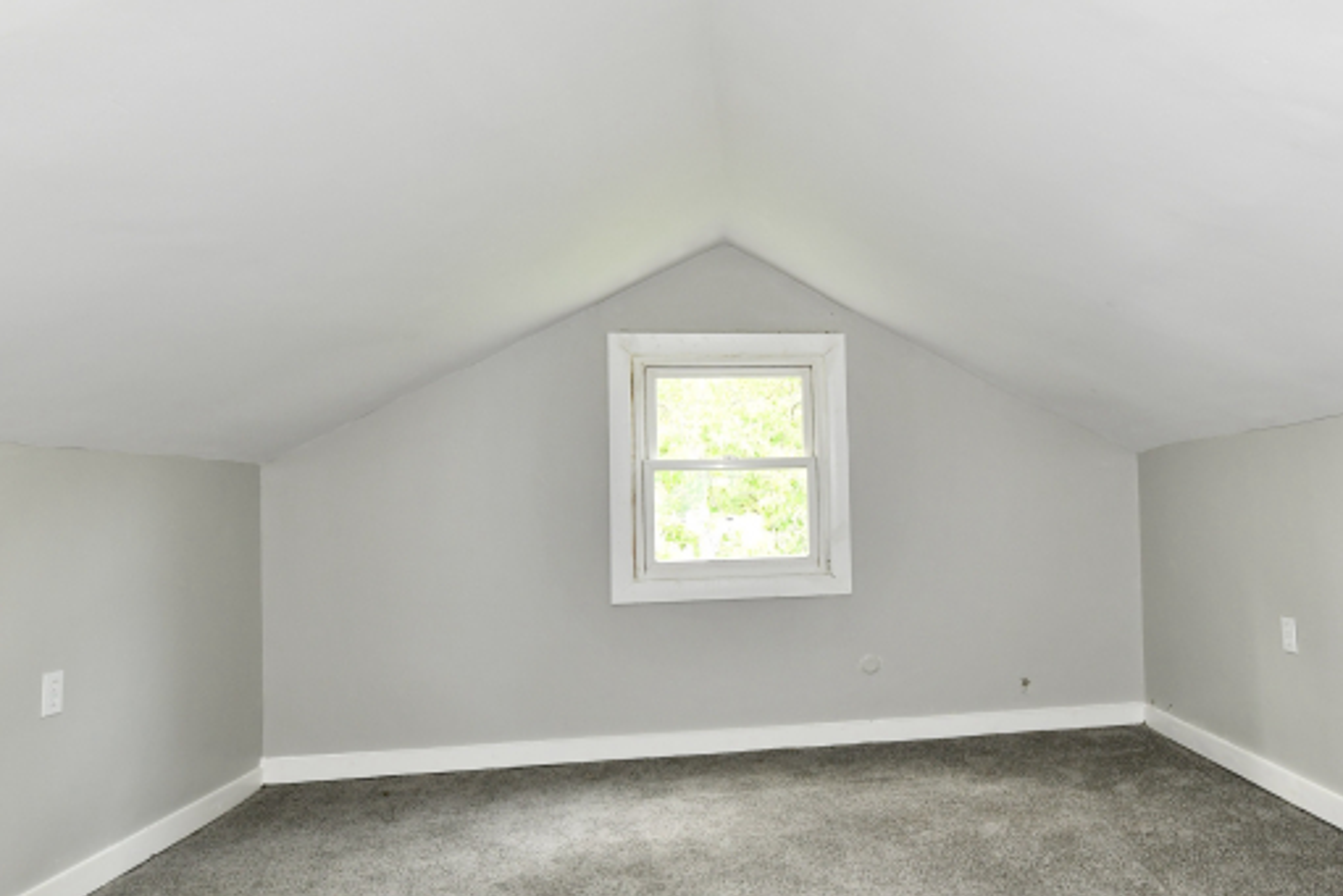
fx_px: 821
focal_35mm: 22
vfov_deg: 56.9
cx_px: 841
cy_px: 531
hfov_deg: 77.1
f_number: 6.3
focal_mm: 15
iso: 640
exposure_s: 1/60
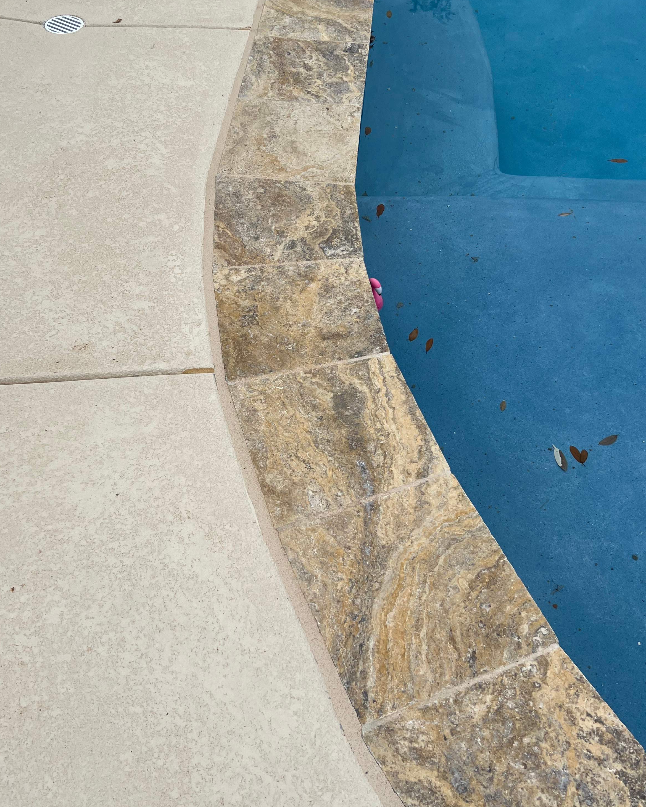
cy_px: 368
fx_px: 837
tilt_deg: -49.0
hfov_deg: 42.2
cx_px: 286
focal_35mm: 35
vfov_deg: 51.5
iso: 50
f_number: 1.5
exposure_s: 1/3077
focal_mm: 5.7
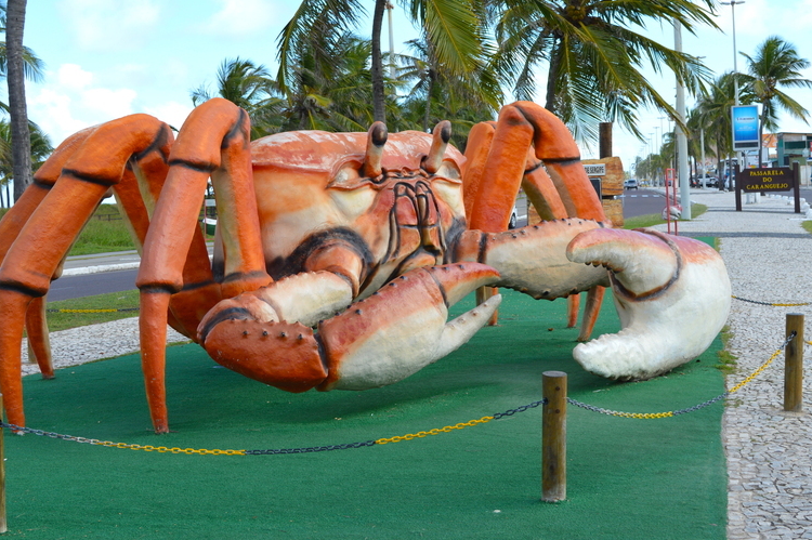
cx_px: 438
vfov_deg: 25.8
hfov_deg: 38.2
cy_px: 185
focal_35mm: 52
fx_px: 1172
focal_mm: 26
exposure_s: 1/200
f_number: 7.1
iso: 100
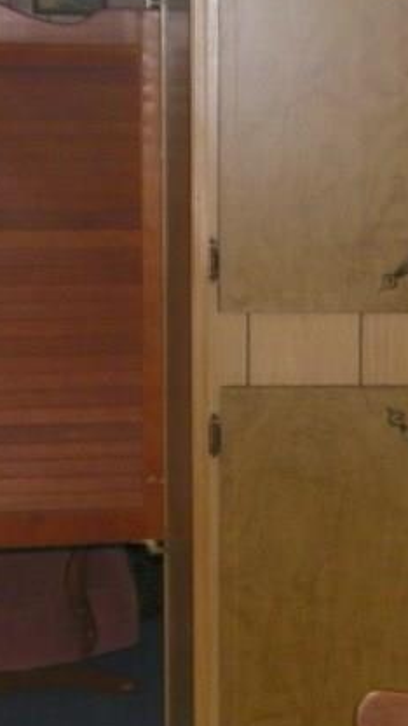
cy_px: 511
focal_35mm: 118
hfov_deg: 10.1
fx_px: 2269
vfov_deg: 18.1
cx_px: 492
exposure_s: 1/40
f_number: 3.9
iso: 200
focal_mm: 7.9
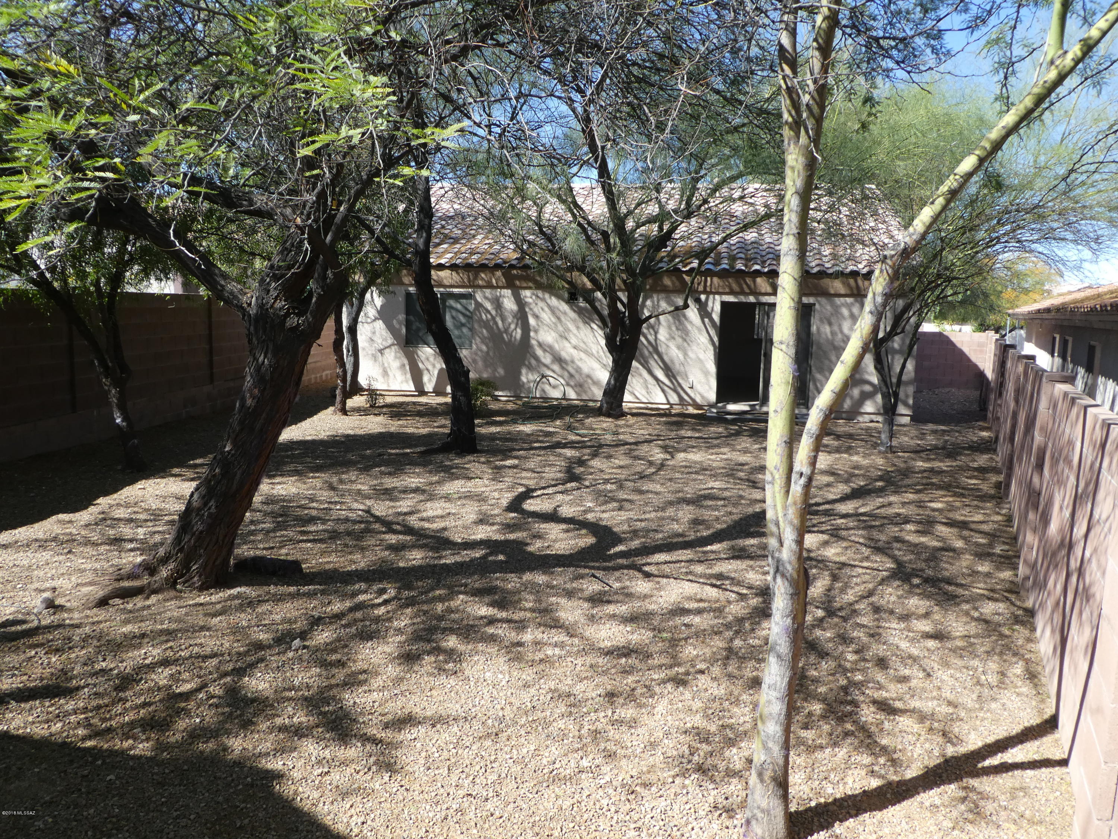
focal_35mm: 24
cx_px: 559
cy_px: 420
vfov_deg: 56.8
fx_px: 775
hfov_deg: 71.6
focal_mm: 4.3
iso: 80
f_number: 3.3
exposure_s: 1/400
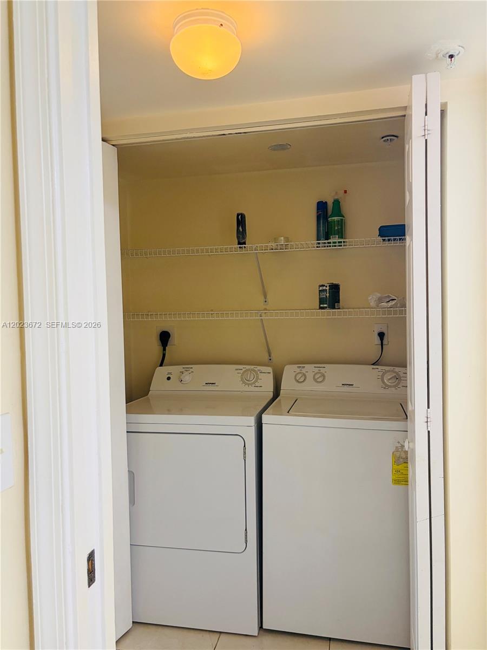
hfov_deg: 53.1
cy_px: 325
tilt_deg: -2.3
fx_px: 488
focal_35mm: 26
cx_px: 244
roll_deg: +0.4
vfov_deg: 67.3
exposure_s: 1/120
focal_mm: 5.96
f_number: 1.6
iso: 250
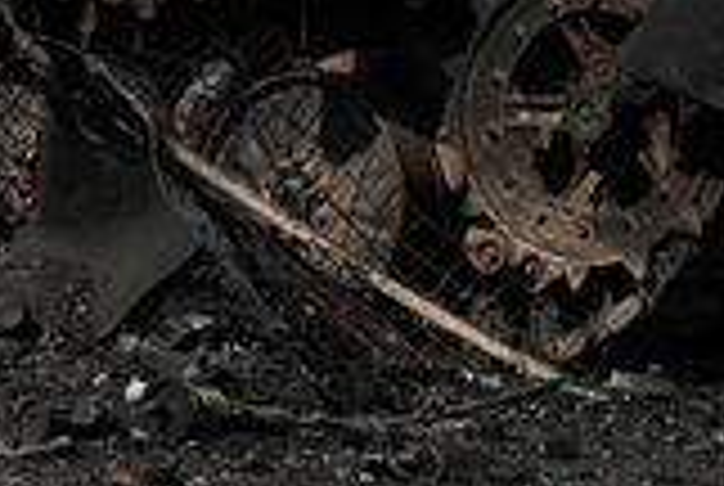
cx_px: -297
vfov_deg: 6.1
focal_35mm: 223
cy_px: -124
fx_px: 4493
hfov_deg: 9.0
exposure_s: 1/500
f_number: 9
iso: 320
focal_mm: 24.3
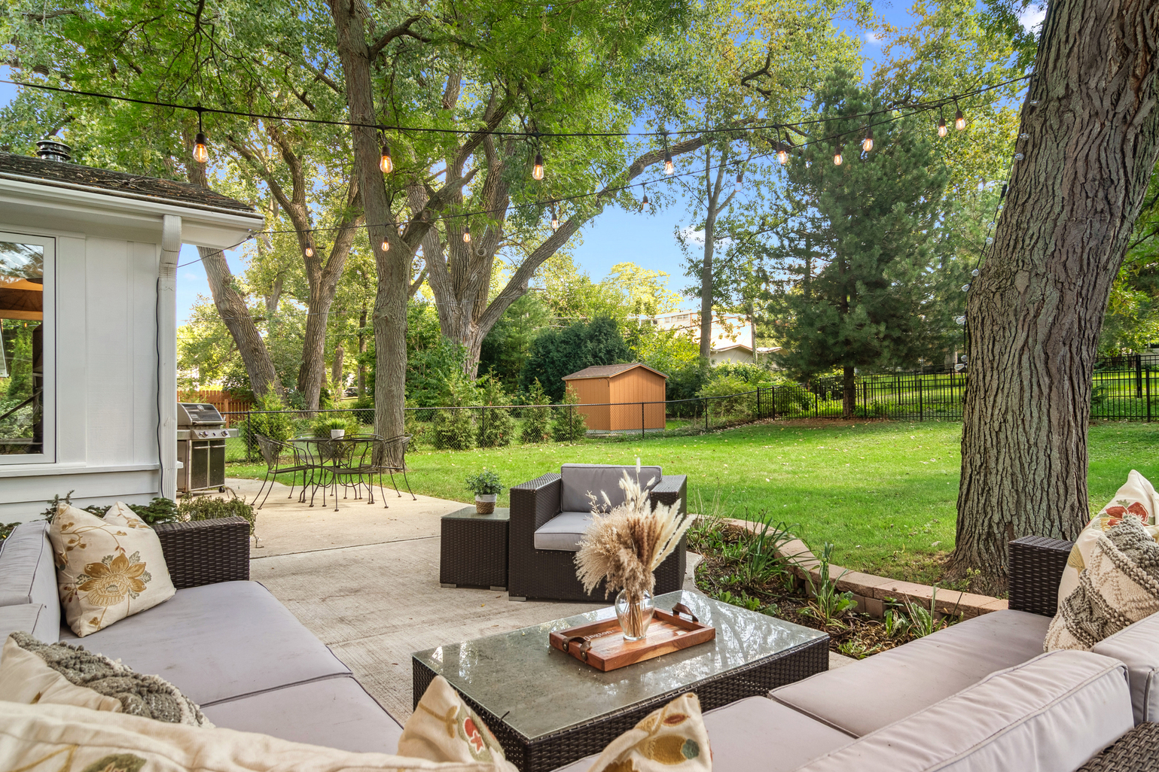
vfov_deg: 61.9
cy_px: 398
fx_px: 644
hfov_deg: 83.9
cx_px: 608
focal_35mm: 20
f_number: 8
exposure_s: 1/50
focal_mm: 13
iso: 200
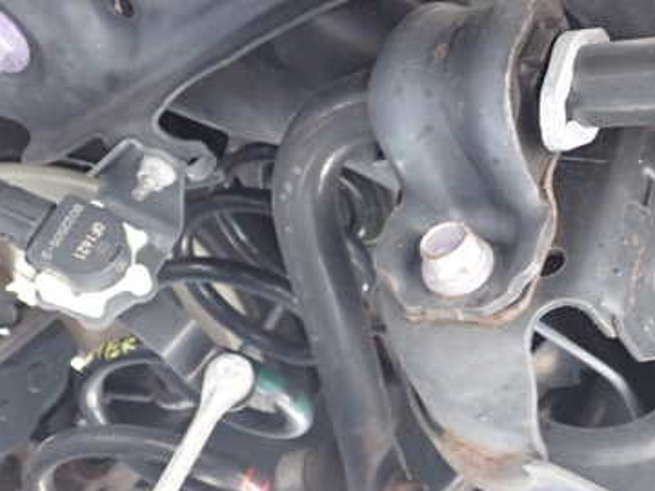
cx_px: 428
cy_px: 176
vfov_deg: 29.0
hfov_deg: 37.8
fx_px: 946
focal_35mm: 50
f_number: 2.3
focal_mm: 5.4
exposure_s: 1/30
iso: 500
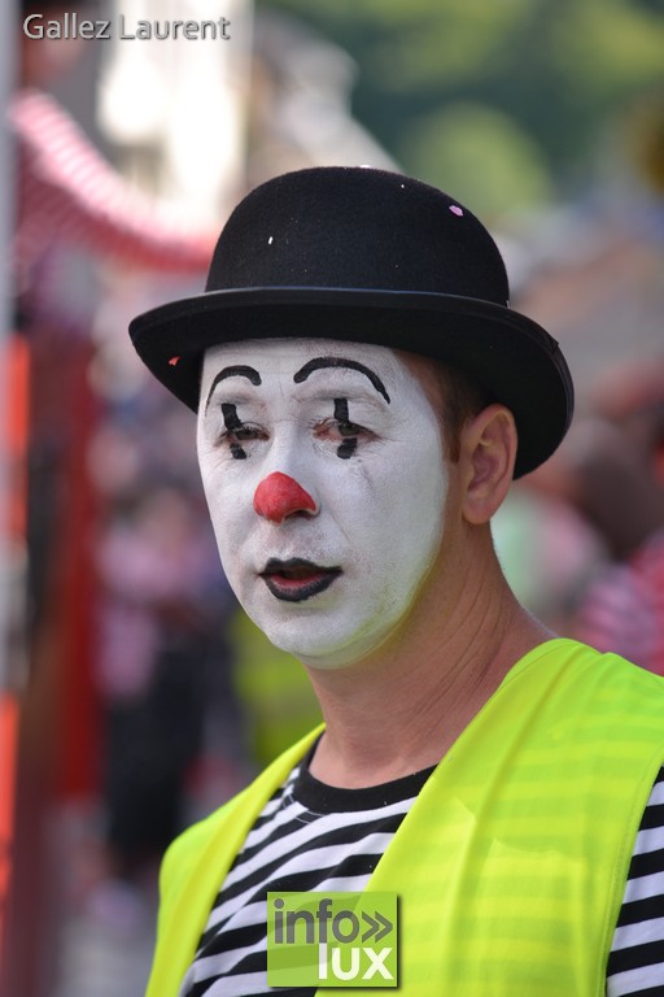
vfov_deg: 9.1
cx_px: 332
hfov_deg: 6.1
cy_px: 498
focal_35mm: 225
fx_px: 6225
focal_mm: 150
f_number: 4.5
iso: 100
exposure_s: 1/200
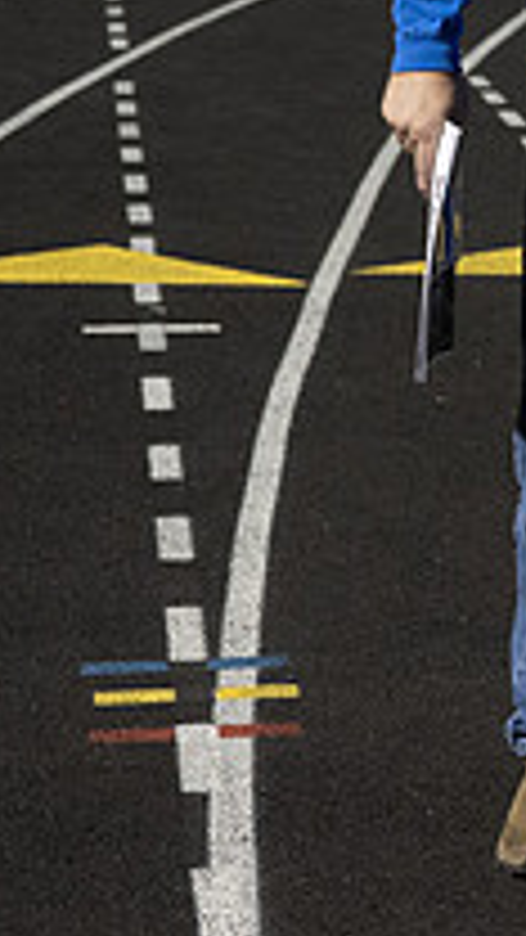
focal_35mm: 145
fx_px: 3595
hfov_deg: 8.0
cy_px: -140
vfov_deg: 14.4
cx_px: 1061
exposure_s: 1/160
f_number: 3.5
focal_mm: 32
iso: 1600
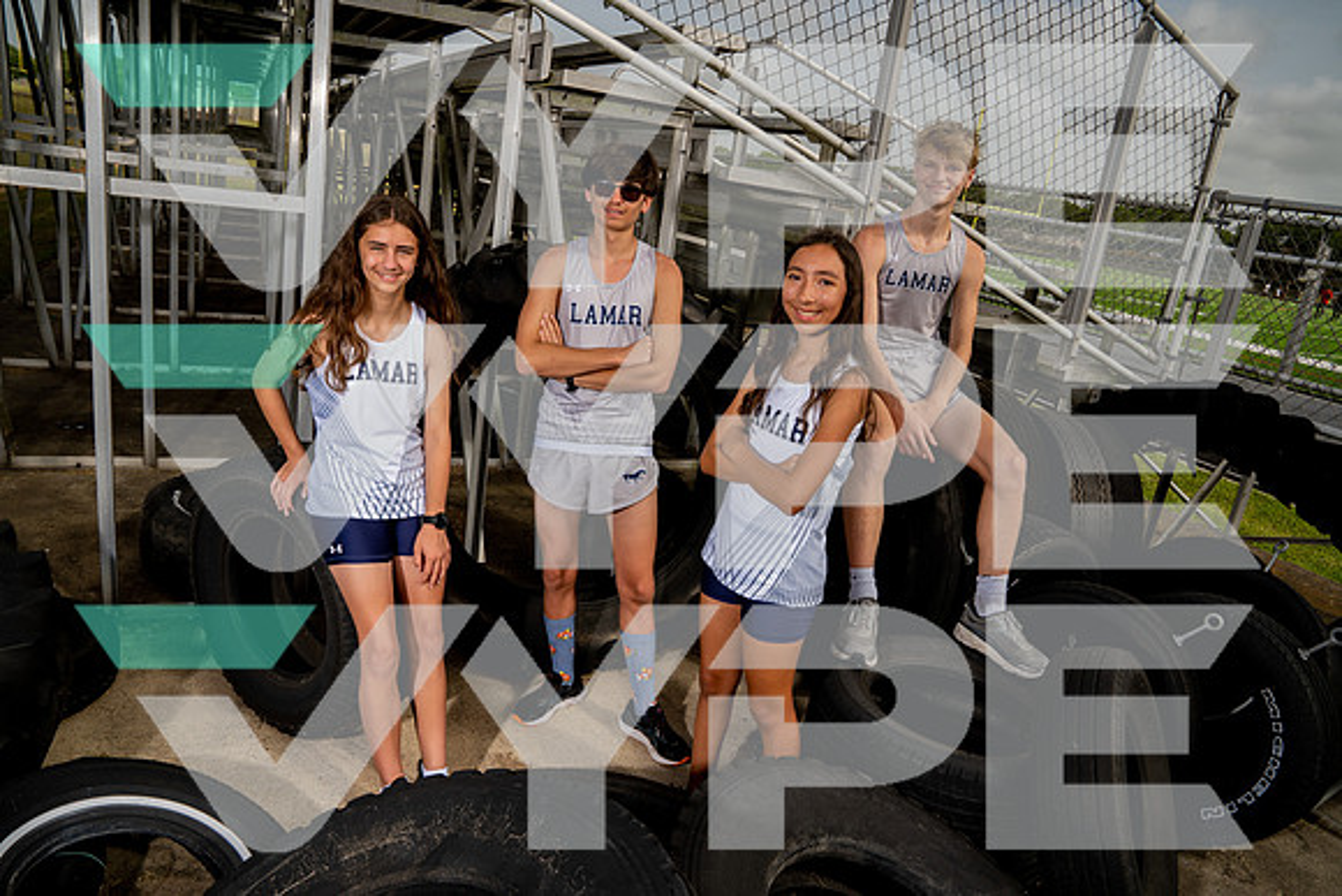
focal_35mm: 24
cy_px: 448
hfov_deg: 73.7
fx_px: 895
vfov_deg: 53.2
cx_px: 671
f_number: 8
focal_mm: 24
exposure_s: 1/250
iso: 100
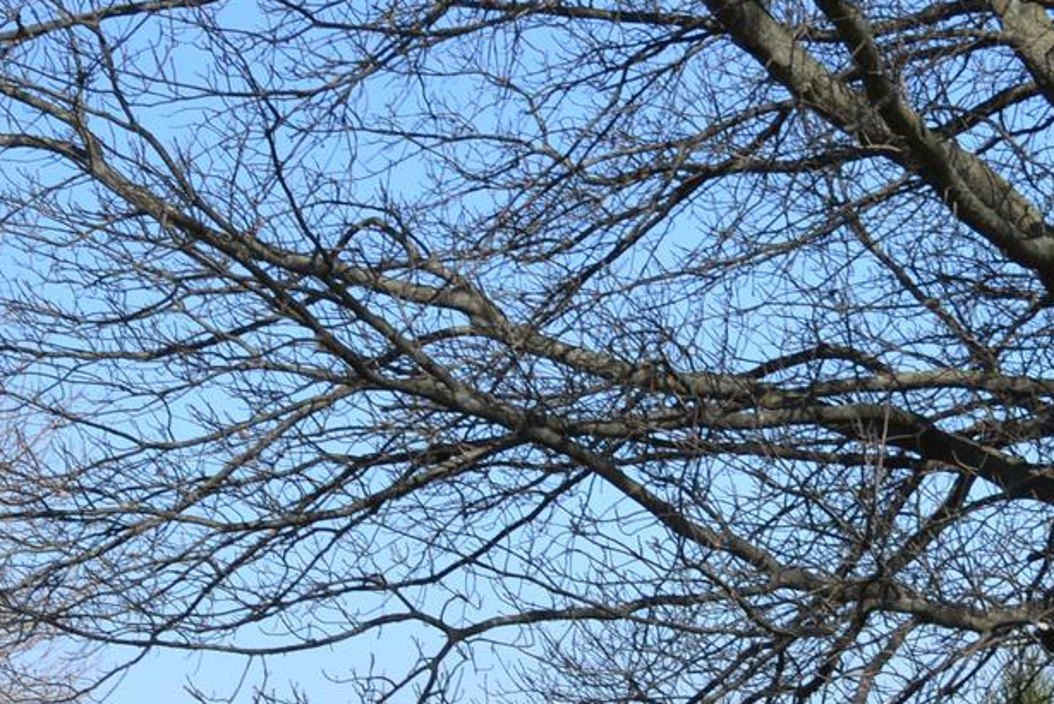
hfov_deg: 13.5
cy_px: 1057
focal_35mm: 150
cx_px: 50
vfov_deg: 8.9
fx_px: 4394
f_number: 8
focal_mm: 30
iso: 100
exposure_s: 1/250
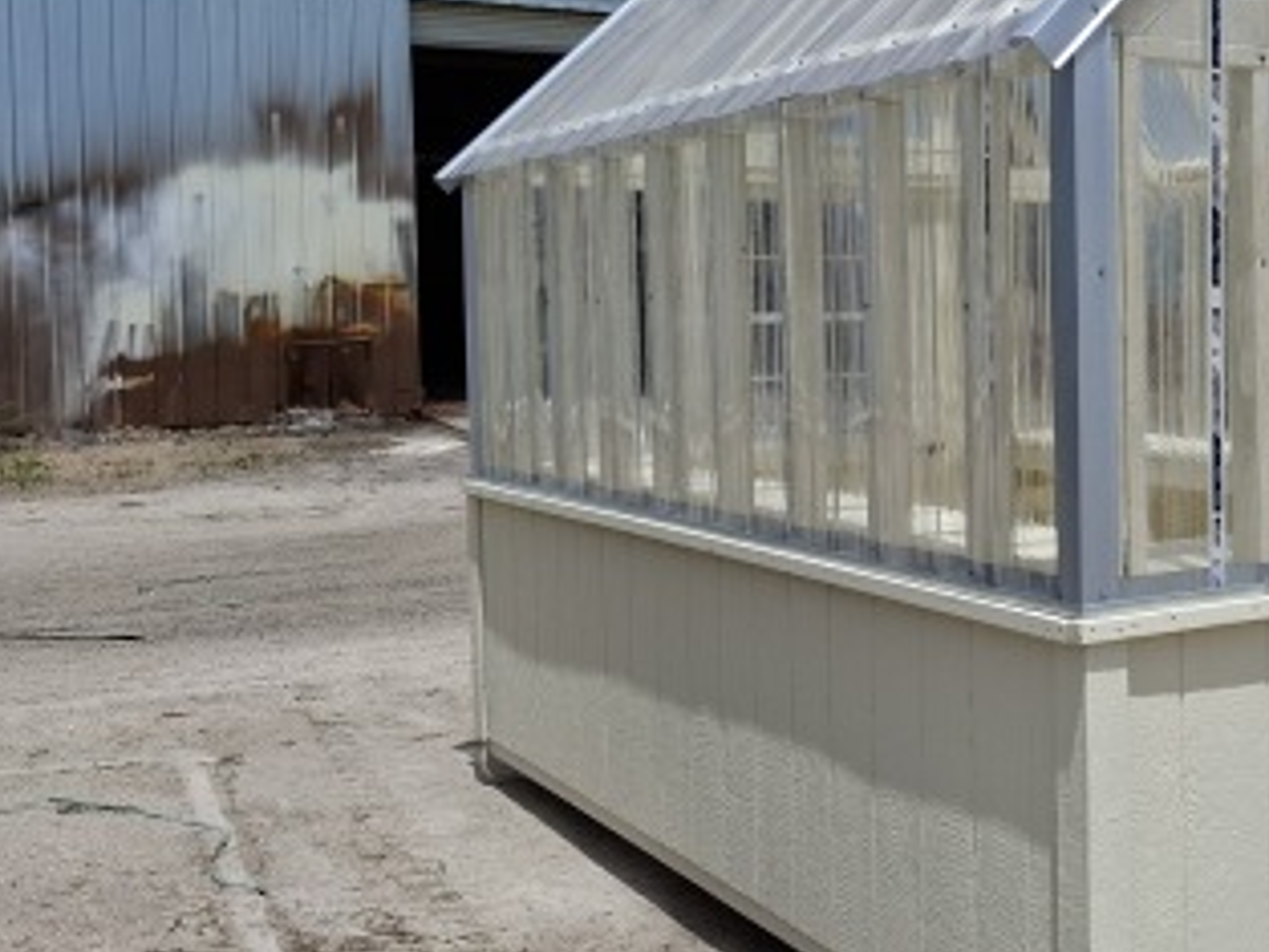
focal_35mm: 47
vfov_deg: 30.7
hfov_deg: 37.5
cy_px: 336
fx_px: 1724
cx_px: 1168
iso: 50
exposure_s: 1/3472
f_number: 1.8
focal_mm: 5.54
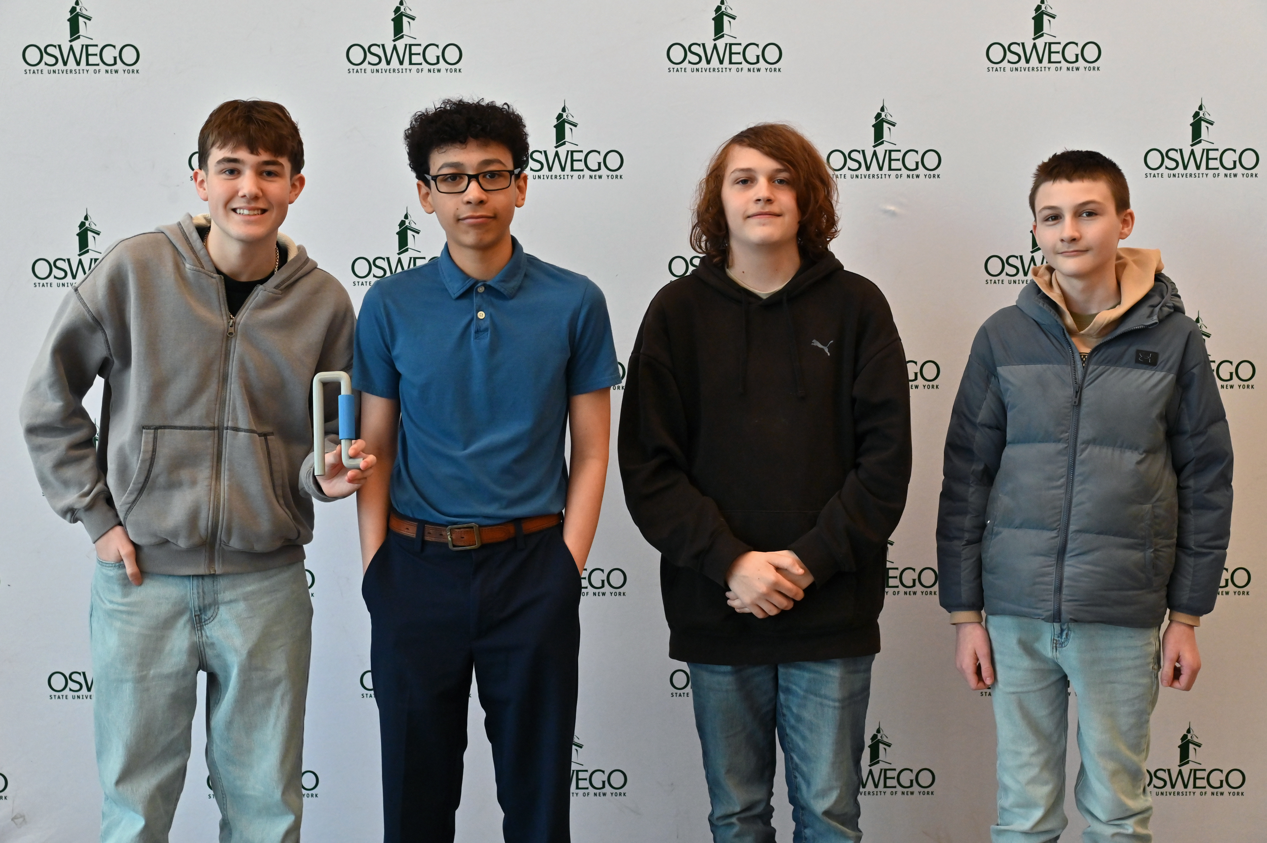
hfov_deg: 34.5
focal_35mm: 58
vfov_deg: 23.3
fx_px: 2040
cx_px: 634
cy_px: 422
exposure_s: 1/160
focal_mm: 58
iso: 3200
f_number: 6.3
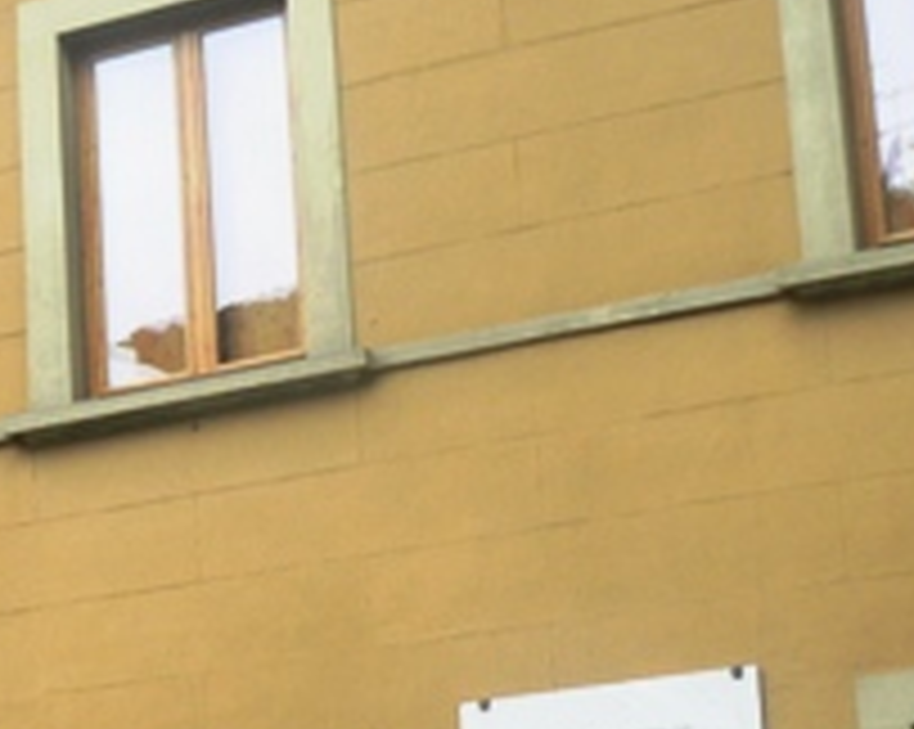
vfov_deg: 13.6
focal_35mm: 111
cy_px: 792
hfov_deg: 16.7
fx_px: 3000
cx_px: -144
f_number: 5.6
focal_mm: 6
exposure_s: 1/125
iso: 80
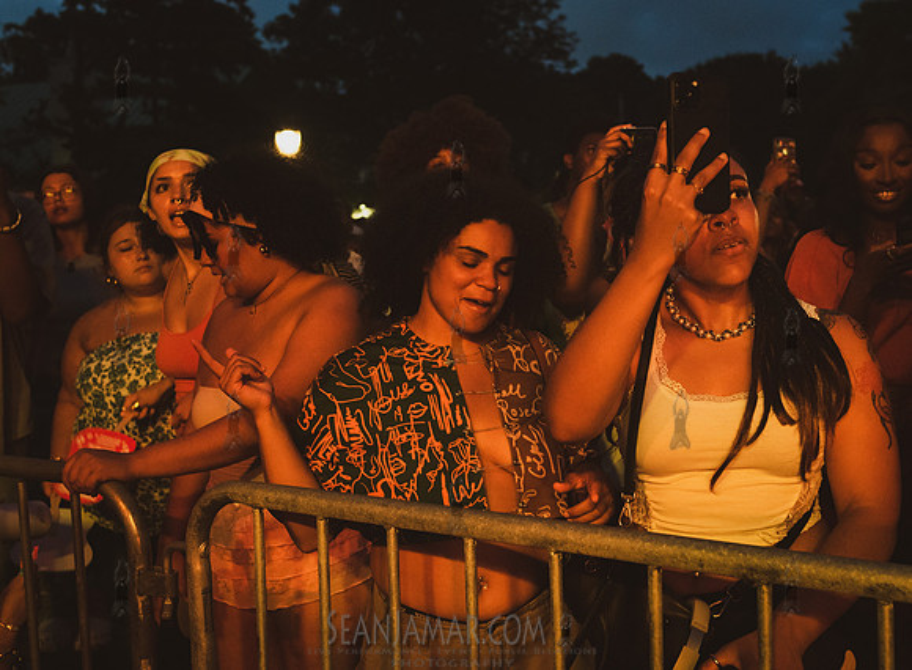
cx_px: 482
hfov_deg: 44.8
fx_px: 1105
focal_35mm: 42
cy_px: 335
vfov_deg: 33.7
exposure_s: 1/125
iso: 4000
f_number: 4.5
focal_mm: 35
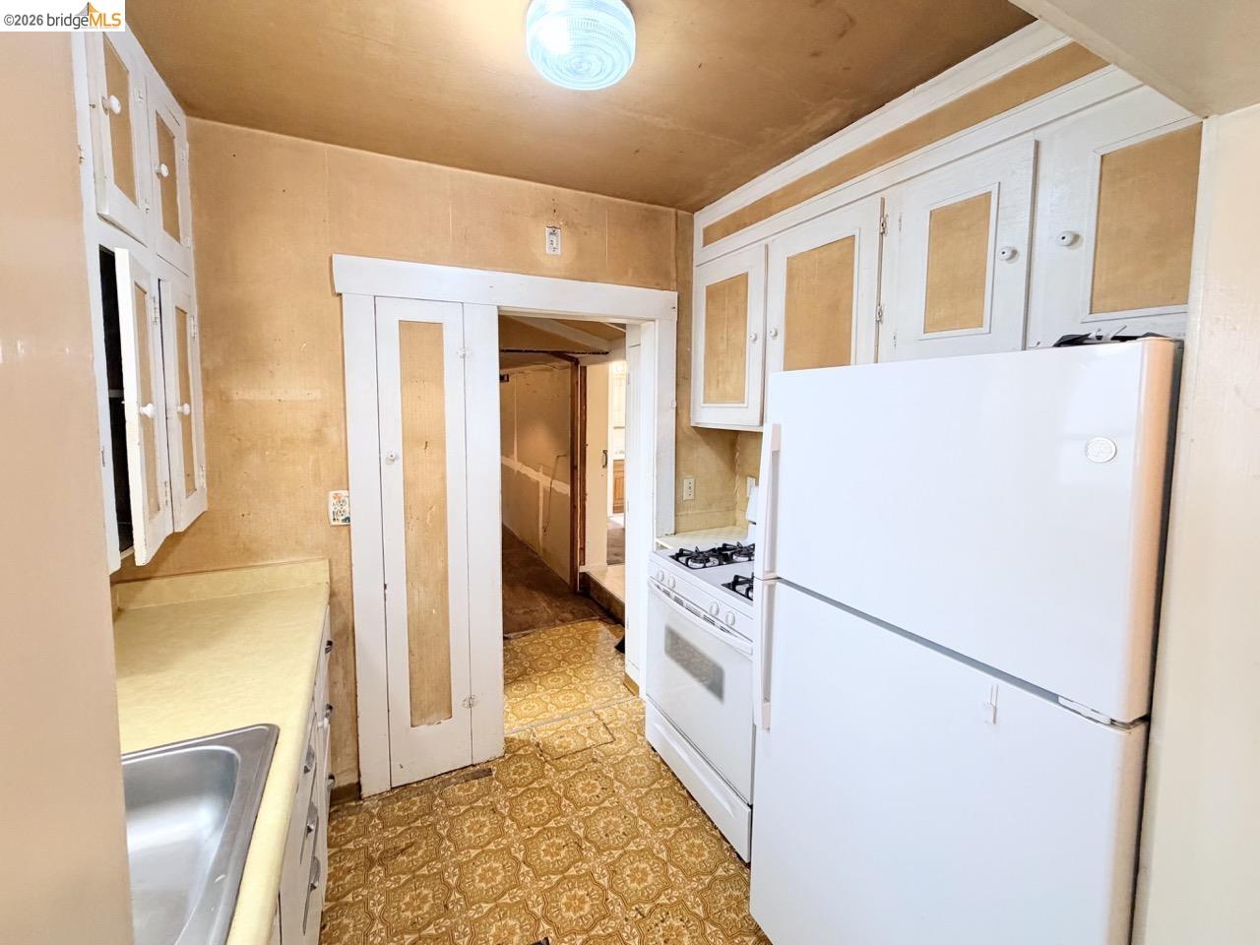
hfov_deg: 102.1
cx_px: 630
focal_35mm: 14
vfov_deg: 85.7
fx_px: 510
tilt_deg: -7.4
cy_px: 472
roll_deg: -0.1
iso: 250
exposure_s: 1/120
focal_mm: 2.22
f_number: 2.2
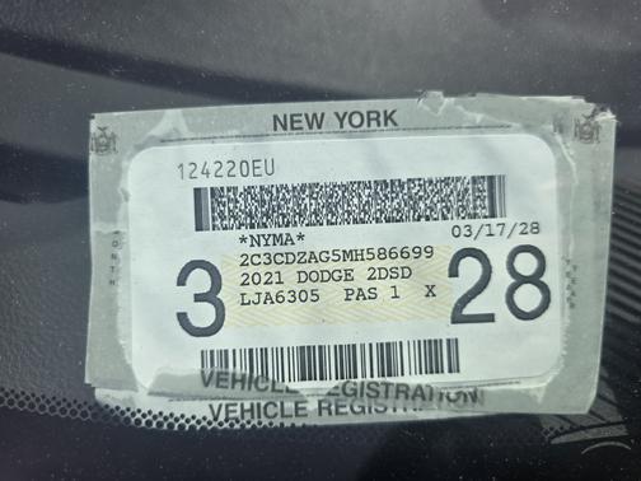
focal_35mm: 23
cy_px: 240
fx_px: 426
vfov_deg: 58.9
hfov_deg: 73.9
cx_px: 320
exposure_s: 1/6355
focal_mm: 6.3
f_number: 1.7
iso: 80
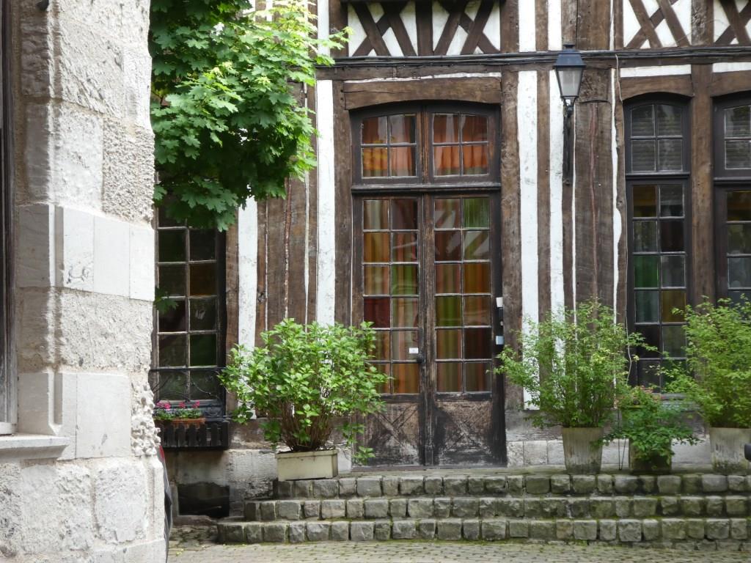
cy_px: 282
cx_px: 376
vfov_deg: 14.0
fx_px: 2300
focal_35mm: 106
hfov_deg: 18.5
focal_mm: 19
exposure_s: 1/80
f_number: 5.1
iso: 160
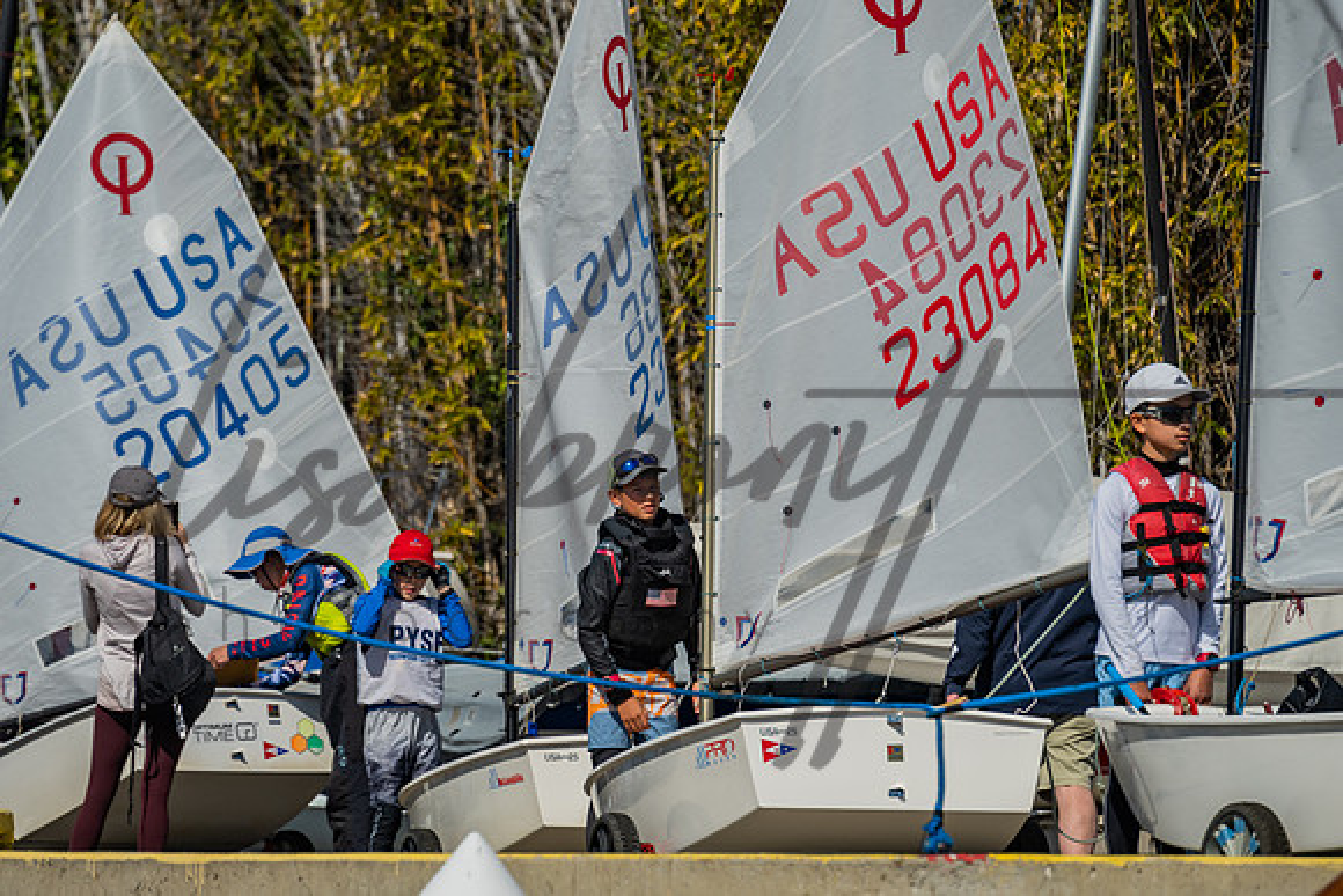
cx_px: 632
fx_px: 9746
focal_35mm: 261
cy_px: 430
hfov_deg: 7.9
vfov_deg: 5.3
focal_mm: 200
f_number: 6.3
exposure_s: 1/400
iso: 100
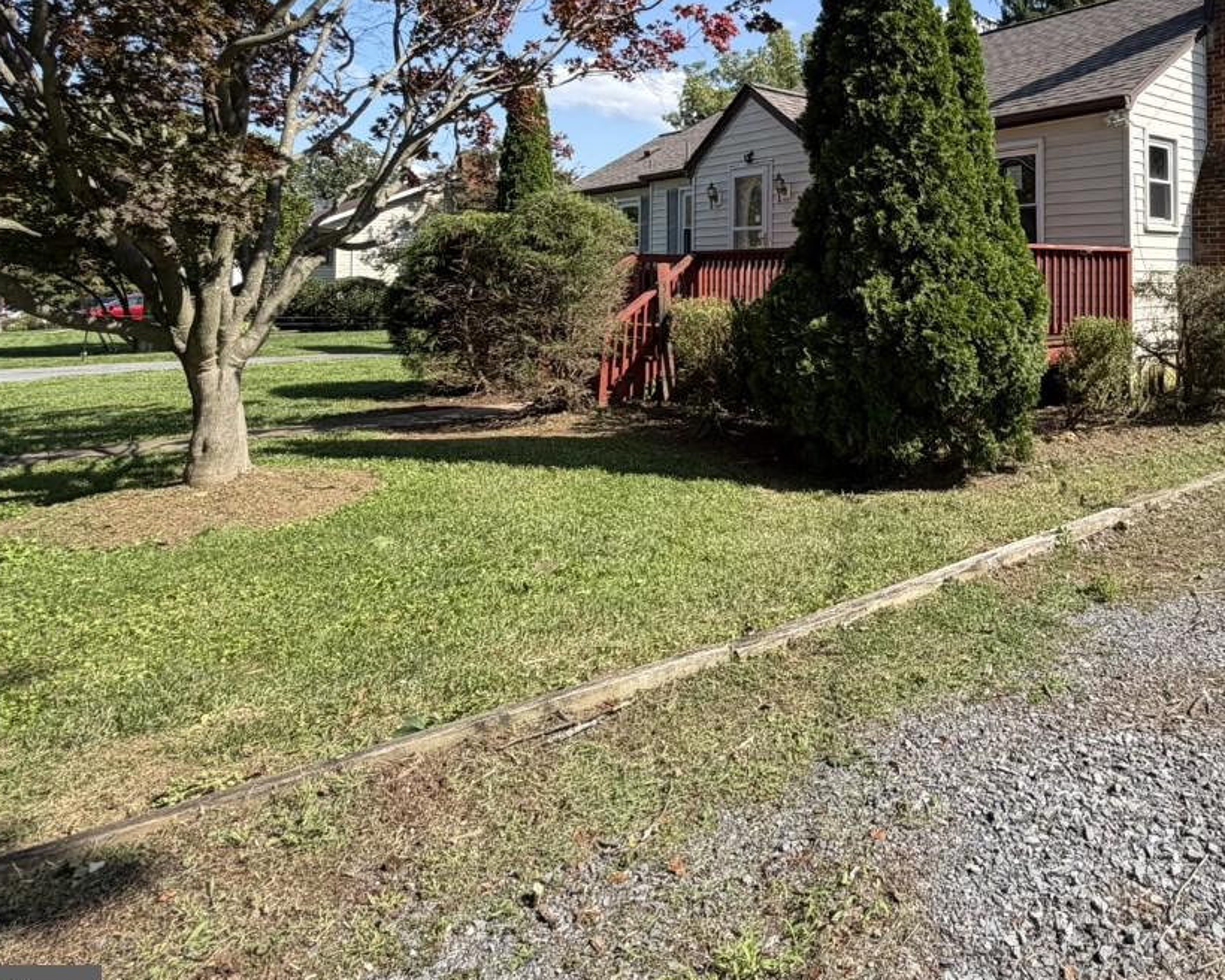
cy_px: 244
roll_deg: +0.2
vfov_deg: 55.9
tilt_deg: +2.4
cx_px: 916
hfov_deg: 66.0
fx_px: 870
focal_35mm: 24
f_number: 2.2
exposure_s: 1/770
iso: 32
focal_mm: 2.22
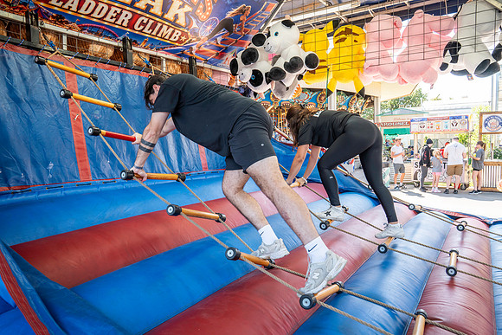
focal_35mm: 26
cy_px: 168
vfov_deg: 49.6
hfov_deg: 69.4
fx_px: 363
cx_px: 251
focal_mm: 26
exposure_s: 1/200
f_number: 5.6
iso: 500
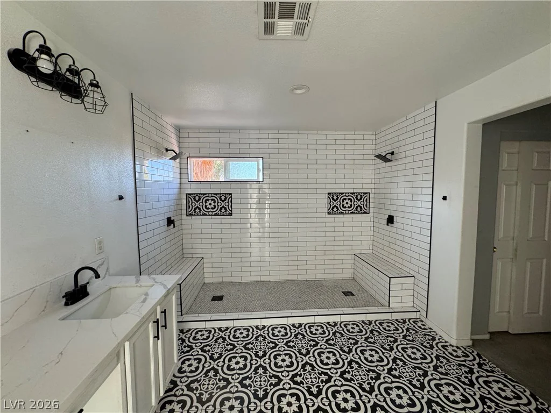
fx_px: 223
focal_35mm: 14
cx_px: 276
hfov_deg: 102.1
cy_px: 206
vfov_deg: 85.7
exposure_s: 1/99
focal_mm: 2.22
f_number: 2.2
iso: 200
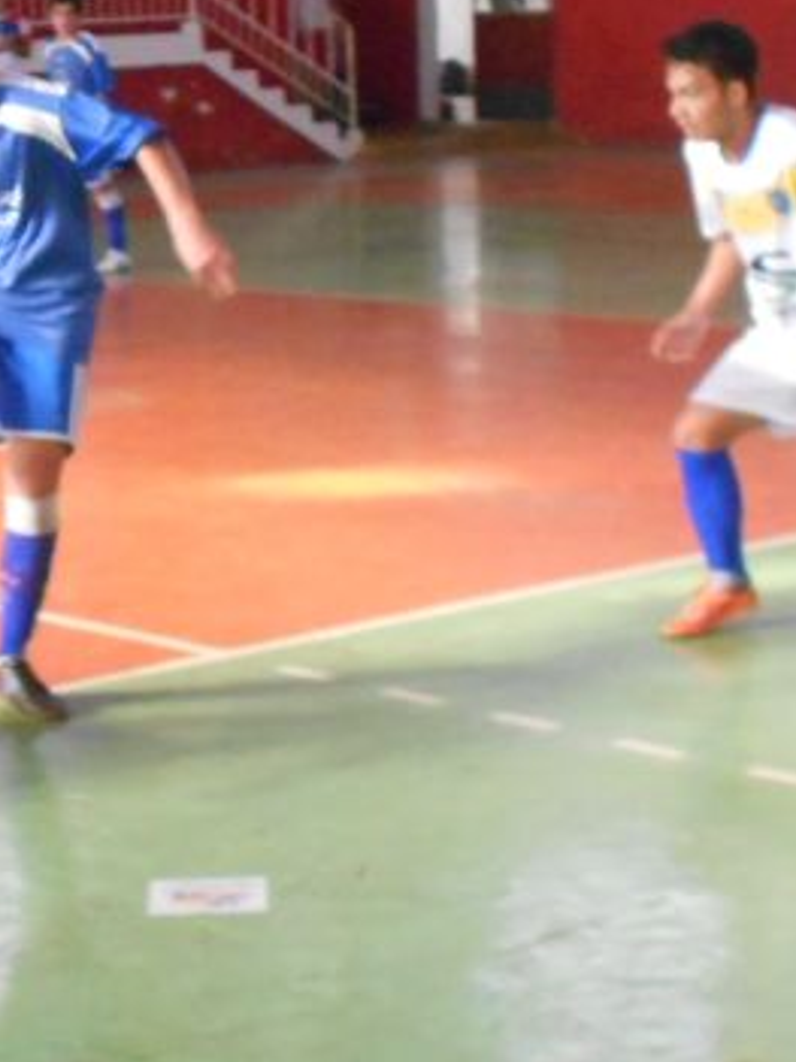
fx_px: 3007
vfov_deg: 19.9
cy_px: 303
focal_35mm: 98
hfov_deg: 14.9
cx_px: 94
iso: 640
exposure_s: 1/125
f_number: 4.2
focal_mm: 7.9
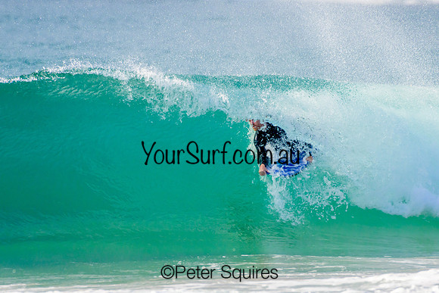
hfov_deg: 2.1
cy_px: 146
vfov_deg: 1.4
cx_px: 220
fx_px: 12197
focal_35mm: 1000
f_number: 11
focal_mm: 1000
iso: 1600
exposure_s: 1/2000
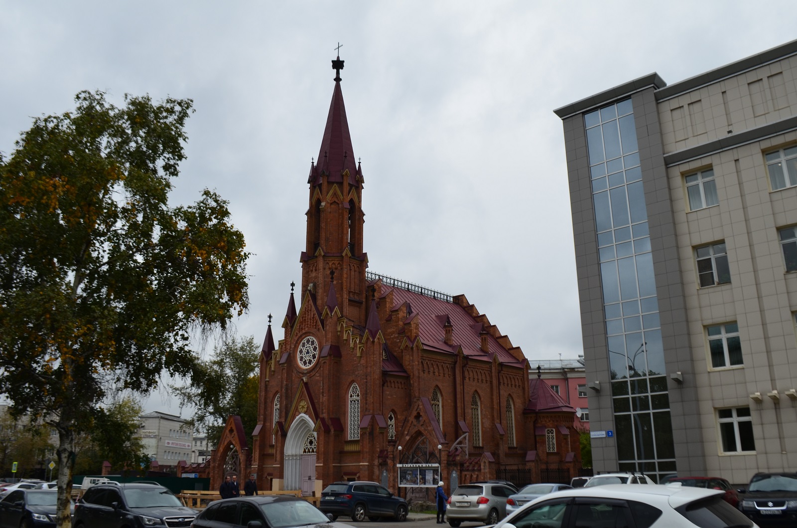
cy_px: 264
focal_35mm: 30
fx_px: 663
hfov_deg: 62.0
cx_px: 398
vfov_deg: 43.4
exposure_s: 1/125
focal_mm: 20
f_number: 11
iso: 200
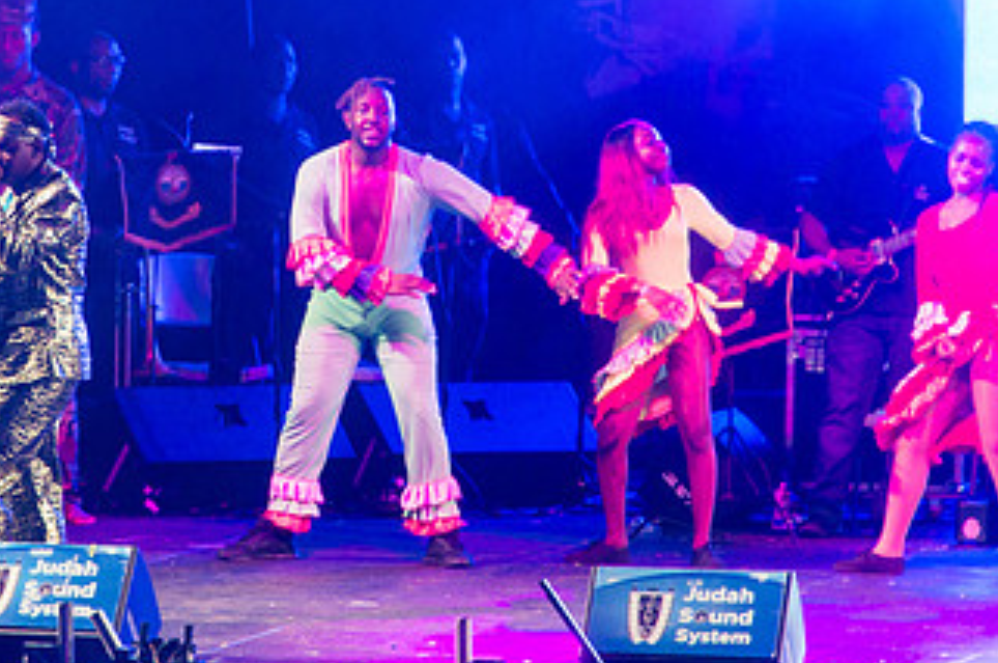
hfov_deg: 3.6
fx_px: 16027
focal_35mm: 579
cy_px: 112
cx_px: 196
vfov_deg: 2.4
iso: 3200
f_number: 5.6
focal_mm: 320
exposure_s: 1/200
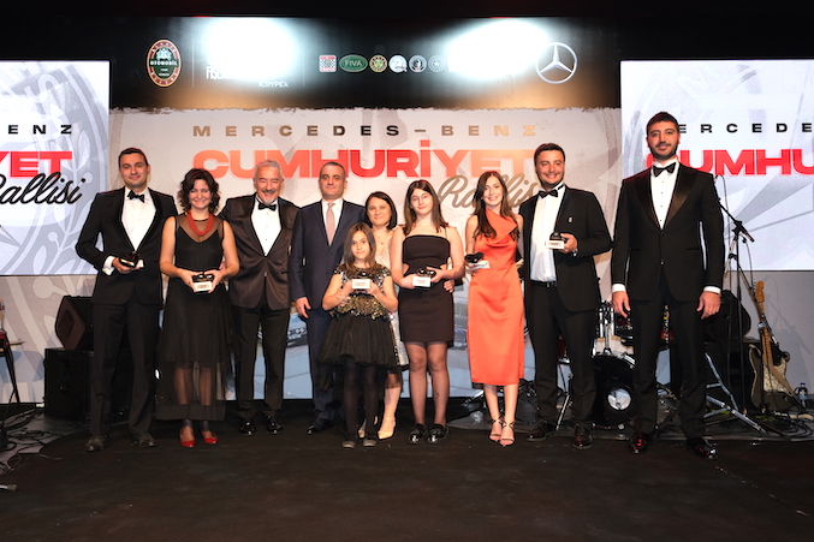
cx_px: 418
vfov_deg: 43.6
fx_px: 678
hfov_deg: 61.9
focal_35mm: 30
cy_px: 269
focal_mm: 19.4
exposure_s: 1/125
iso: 800
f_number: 5
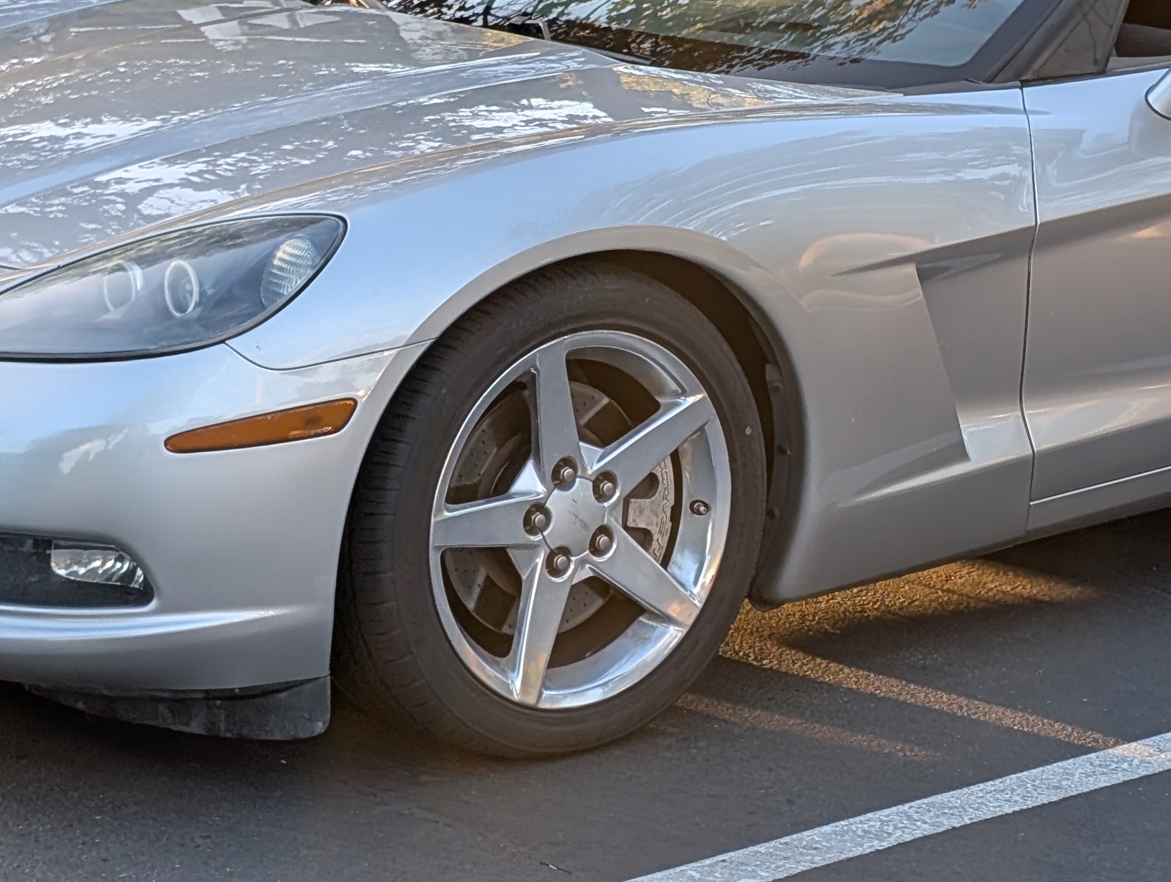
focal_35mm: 110
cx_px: 735
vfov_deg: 13.5
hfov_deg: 17.8
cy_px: 378
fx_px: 3726
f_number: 1.68
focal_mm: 6.9
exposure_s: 1/72.8
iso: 23
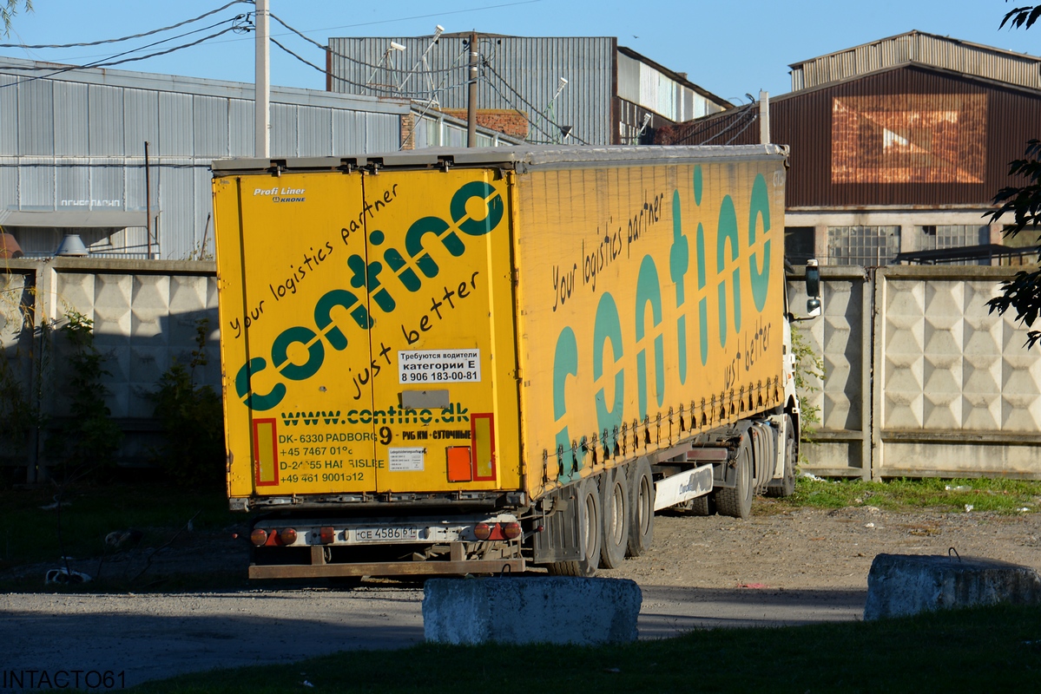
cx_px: 520
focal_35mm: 135
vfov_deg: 10.2
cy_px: 347
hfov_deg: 15.2
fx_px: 3904
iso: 140
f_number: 8
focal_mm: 90
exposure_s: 1/250
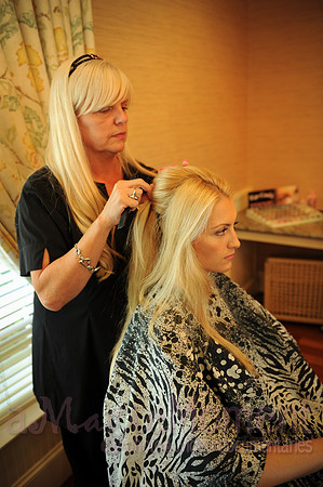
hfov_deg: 41.0
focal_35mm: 32
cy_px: 244
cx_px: 162
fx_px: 432
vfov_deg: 58.8
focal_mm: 32
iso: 500
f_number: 2.8
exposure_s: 1/125
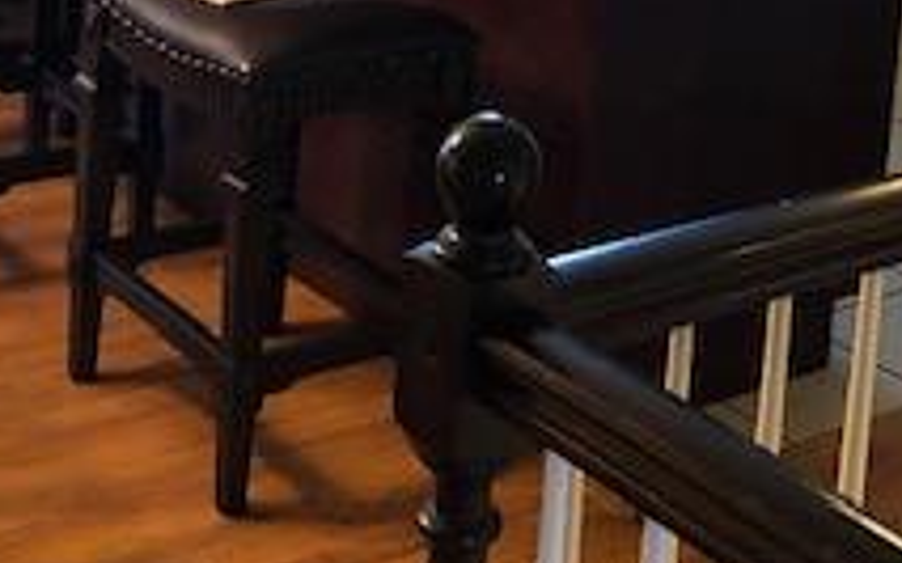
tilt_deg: -7.2
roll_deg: -3.9
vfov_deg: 13.6
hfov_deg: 23.1
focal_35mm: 89
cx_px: 639
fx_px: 2187
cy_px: -356
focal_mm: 4
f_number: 1.8
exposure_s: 1/15
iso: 64
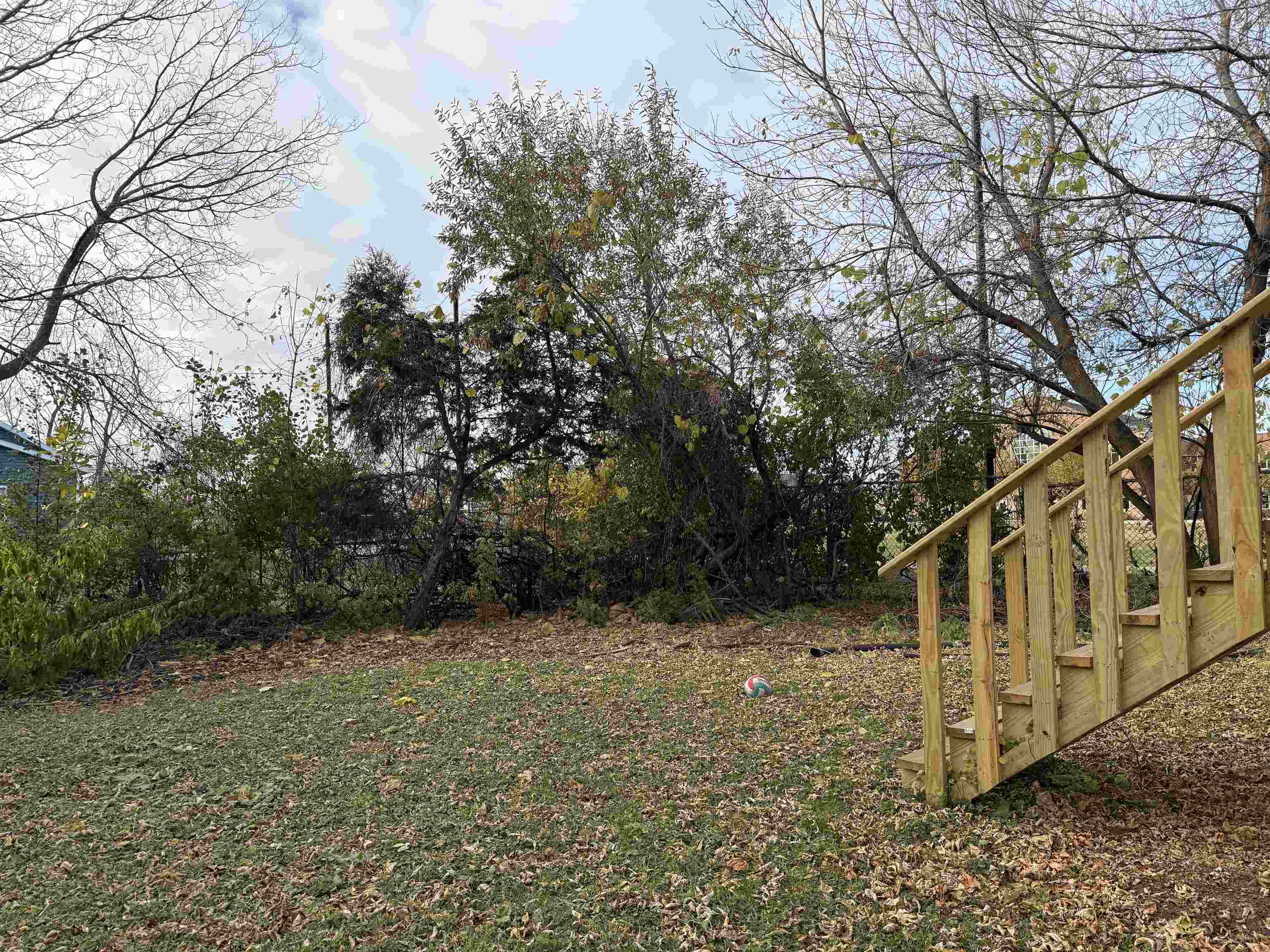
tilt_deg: +3.8
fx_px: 881
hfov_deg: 71.6
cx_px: 635
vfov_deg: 56.8
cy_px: 476
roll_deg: +1.2
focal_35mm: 24
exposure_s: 1/1689
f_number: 1.78
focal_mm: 6.76
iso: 80
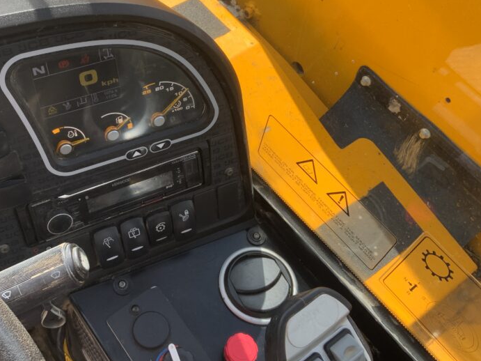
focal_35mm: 43
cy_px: 144
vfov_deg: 33.5
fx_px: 597
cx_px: 163
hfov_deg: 43.3
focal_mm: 3
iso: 16
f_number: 1.8
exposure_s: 1/335
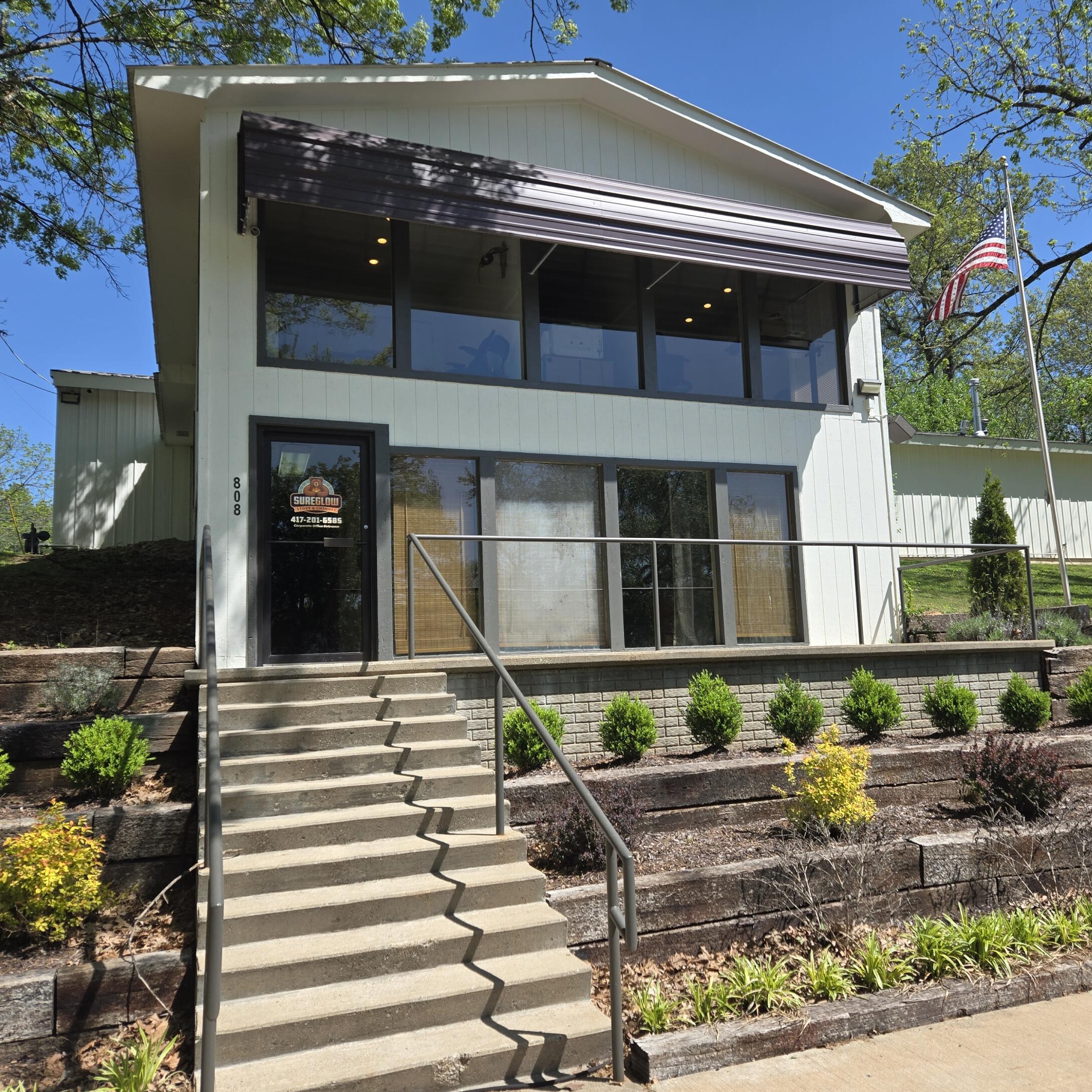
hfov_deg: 57.0
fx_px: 999
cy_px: 555
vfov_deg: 57.3
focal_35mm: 28
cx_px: 636
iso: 50
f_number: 1.8
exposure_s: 1/2921
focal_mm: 5.4
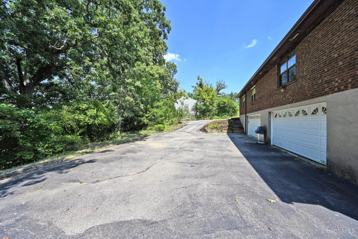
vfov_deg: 81.2
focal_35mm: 14
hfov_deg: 104.3
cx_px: 179
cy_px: 120
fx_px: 139
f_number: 6.3
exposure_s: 1/320
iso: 100
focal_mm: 14
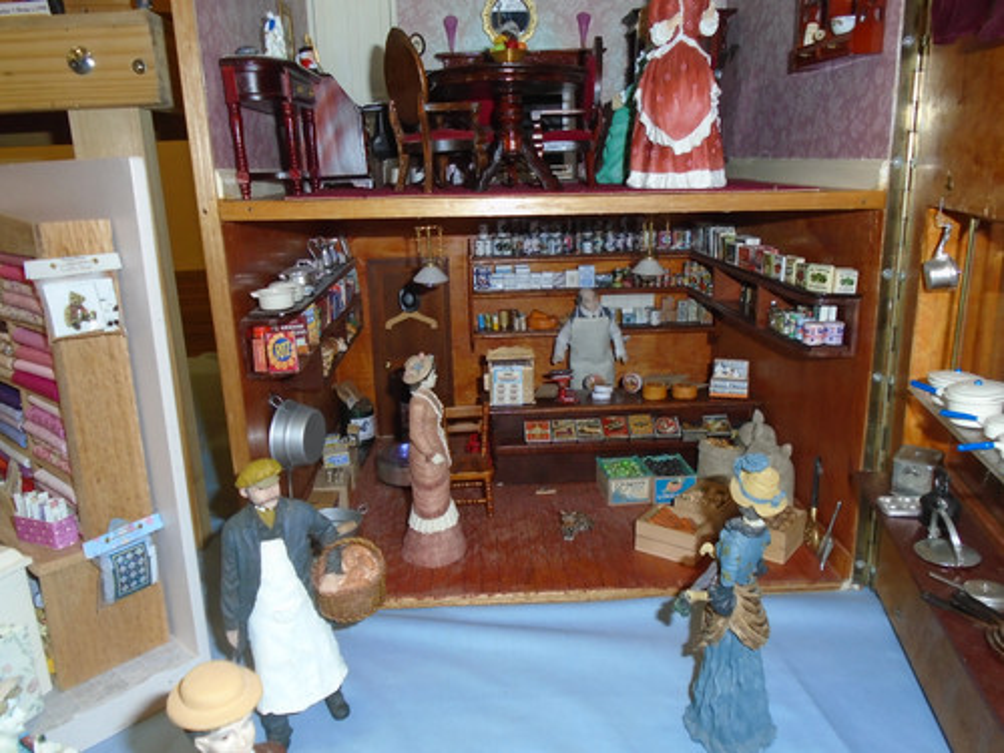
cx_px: 502
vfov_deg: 53.1
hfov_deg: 67.3
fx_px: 754
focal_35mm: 26
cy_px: 376
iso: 200
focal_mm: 4.6
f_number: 3.2
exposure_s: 1/30
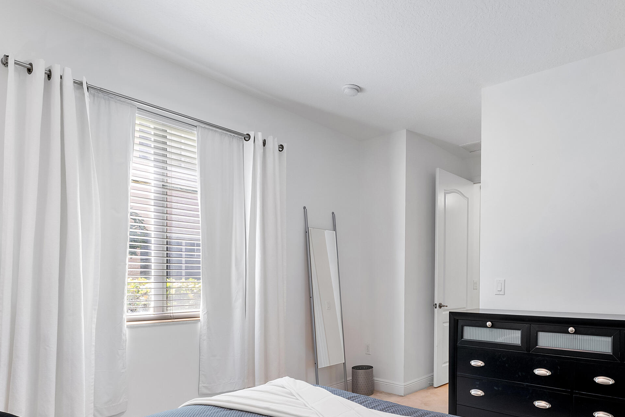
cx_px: 412
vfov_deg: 55.9
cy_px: 283
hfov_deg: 76.3
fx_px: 382
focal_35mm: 22
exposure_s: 1/15
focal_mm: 14
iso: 500
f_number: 10
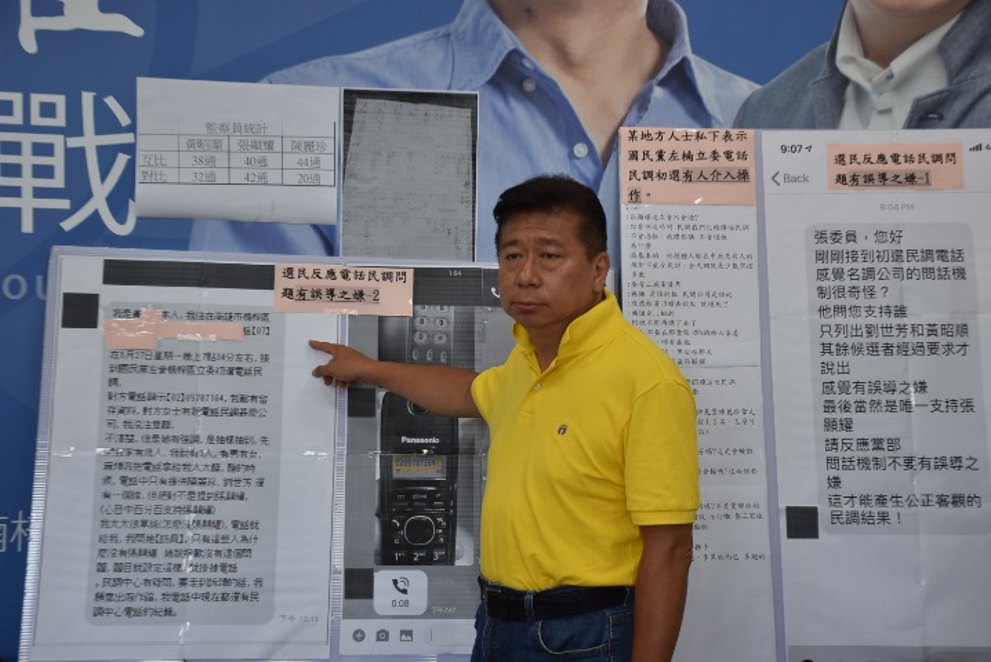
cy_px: 331
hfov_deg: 37.8
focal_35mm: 52
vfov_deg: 25.8
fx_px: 1446
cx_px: 496
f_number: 4.2
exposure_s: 1/125
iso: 220
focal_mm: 35
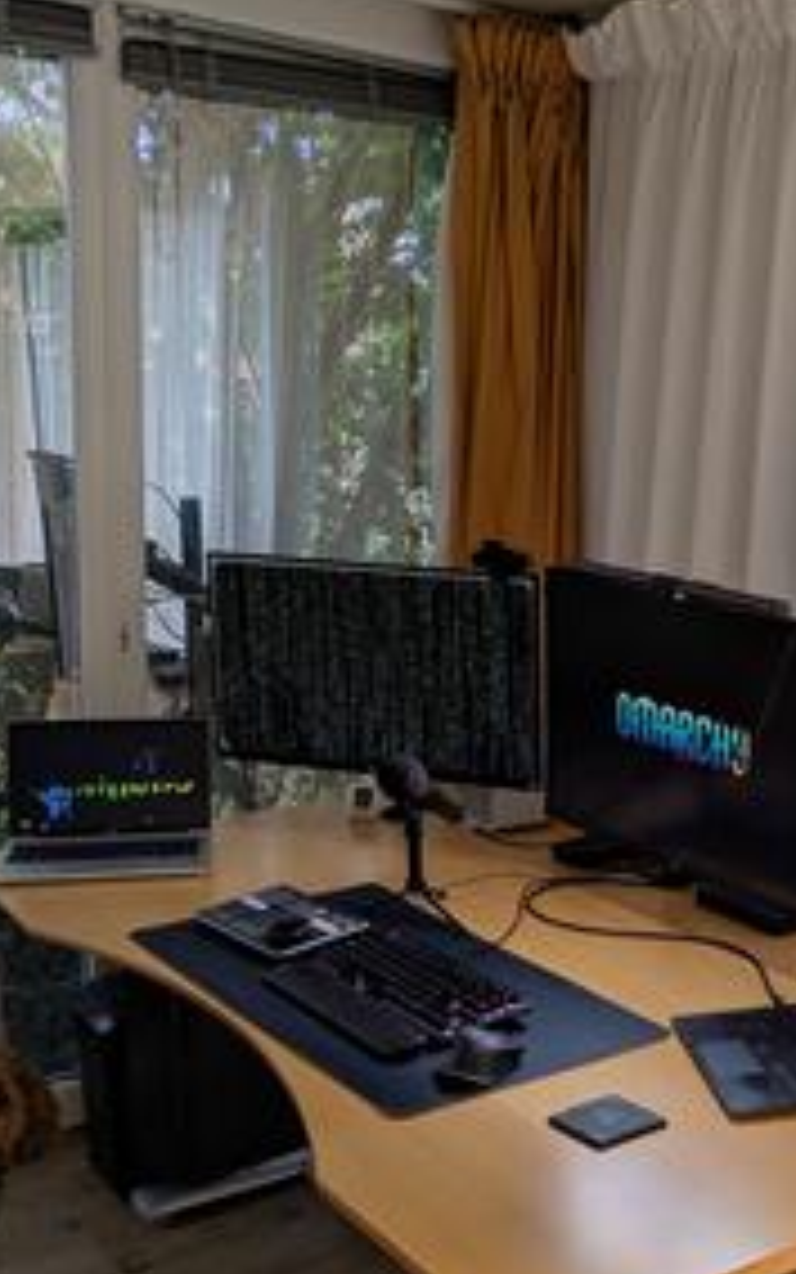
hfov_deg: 27.2
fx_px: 1561
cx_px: 765
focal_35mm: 45
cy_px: 752
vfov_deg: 44.2
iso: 51
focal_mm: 5.43
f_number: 1.89
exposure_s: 1/100
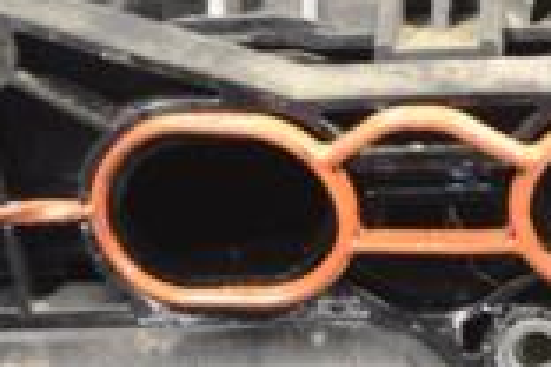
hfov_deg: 8.5
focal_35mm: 242
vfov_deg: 5.7
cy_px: 385
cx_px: 233
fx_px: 3704
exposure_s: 1/30
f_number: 5.3
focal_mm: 42
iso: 720
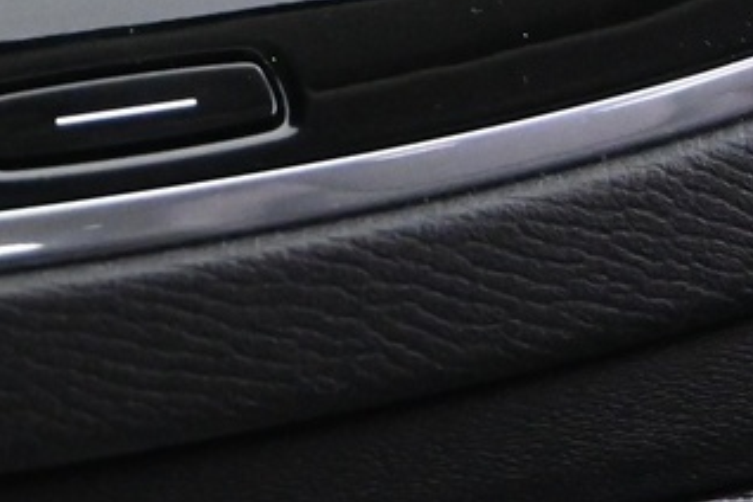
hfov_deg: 12.6
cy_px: -625
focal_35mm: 157
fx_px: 3280
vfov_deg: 8.2
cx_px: -284
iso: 3200
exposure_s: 1/25
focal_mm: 20.5
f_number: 3.8
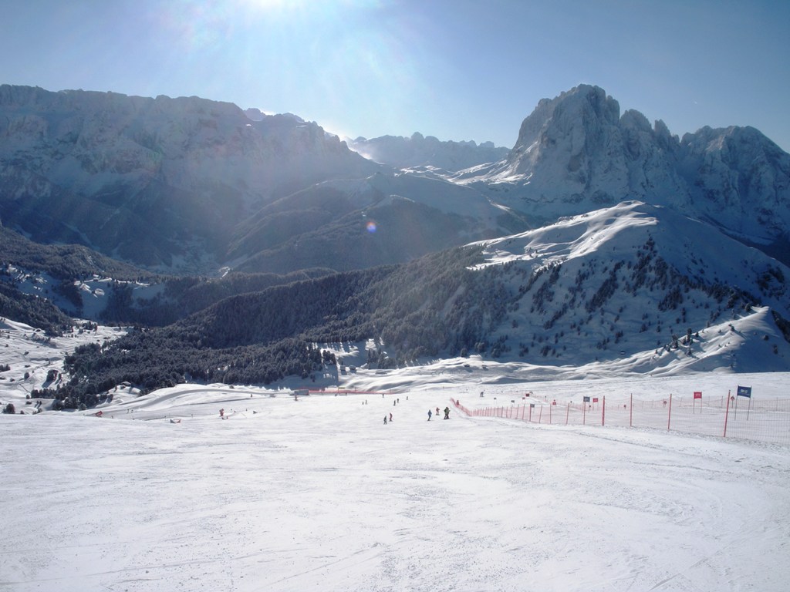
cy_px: 296
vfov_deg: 39.7
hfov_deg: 51.4
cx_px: 395
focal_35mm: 36
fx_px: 822
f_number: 5.6
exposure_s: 1/651
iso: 64
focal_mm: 6.3
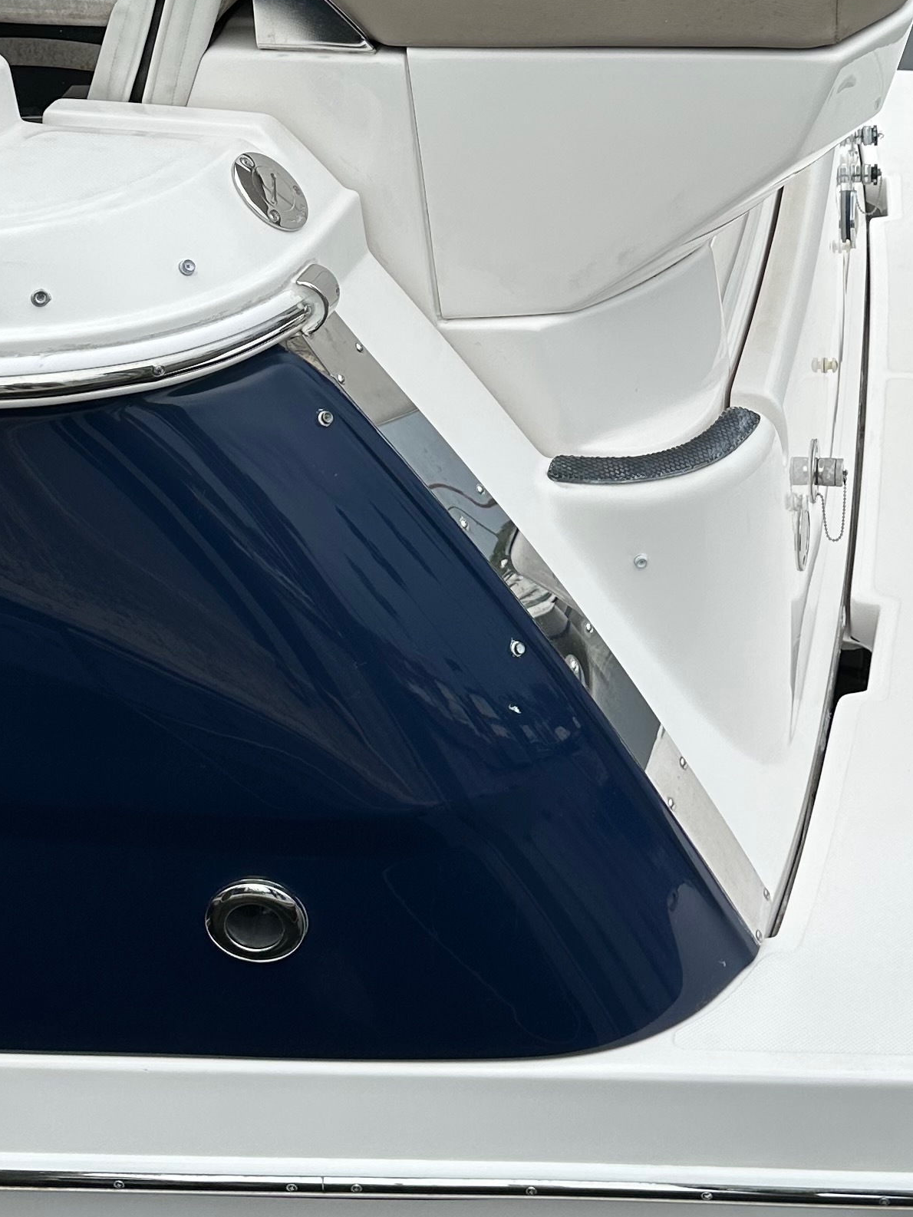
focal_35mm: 61
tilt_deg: -23.8
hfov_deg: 23.8
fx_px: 2145
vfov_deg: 30.8
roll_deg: +2.9
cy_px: 222
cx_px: 677
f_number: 1.78
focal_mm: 6.86
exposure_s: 1/3058
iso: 80
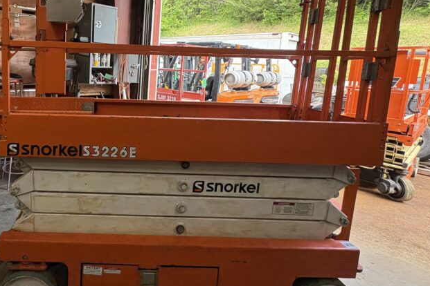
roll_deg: -1.6
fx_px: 287
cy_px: 103
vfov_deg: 52.4
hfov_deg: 68.9
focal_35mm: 24
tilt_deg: -7.9
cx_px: 107
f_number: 2.2
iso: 200
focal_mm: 2.22
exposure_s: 1/120
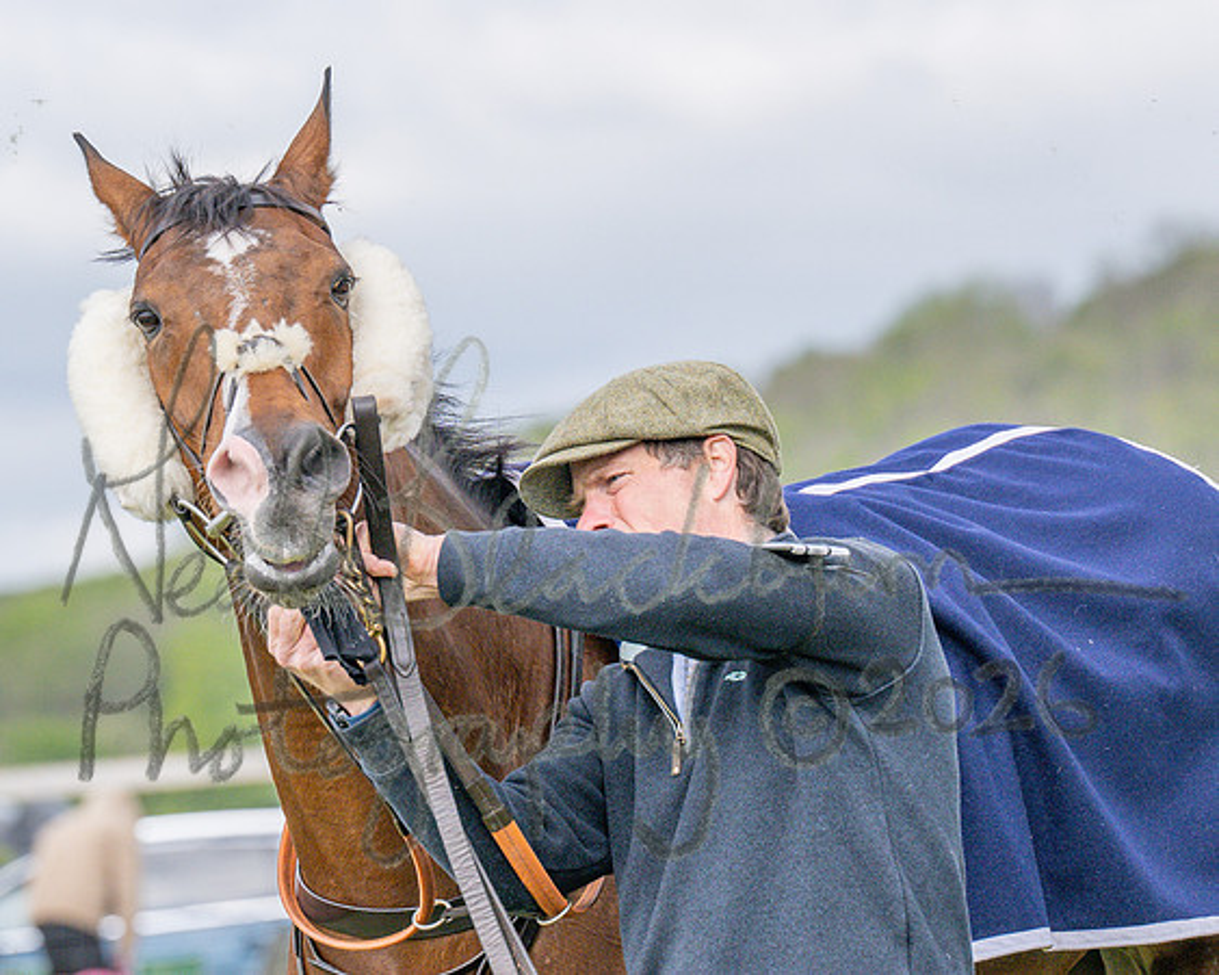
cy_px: 419
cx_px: 486
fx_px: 13157
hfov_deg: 5.3
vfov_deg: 4.2
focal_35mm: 365
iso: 400
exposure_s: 1/1250
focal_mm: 185
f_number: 5.6
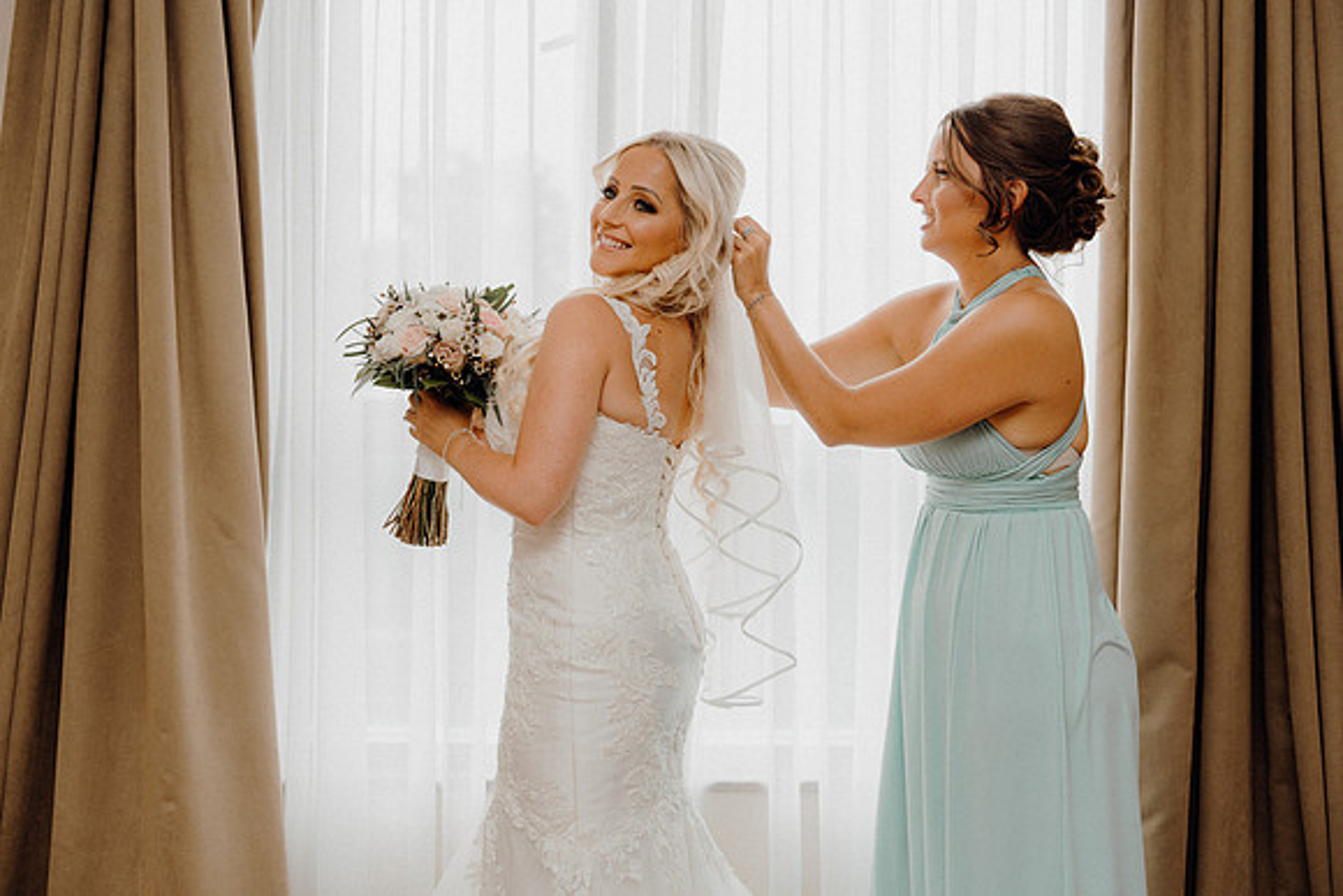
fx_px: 1716
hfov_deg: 42.7
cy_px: 448
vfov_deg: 29.3
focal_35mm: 46
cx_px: 672
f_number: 3.5
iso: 125
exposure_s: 1/160
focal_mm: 46
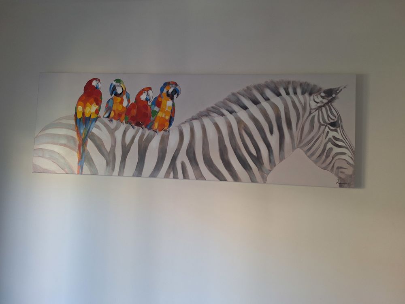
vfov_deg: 58.9
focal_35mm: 23
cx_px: 202
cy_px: 152
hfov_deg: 73.9
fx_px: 269
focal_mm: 5.54
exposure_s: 1/50
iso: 250
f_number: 1.8
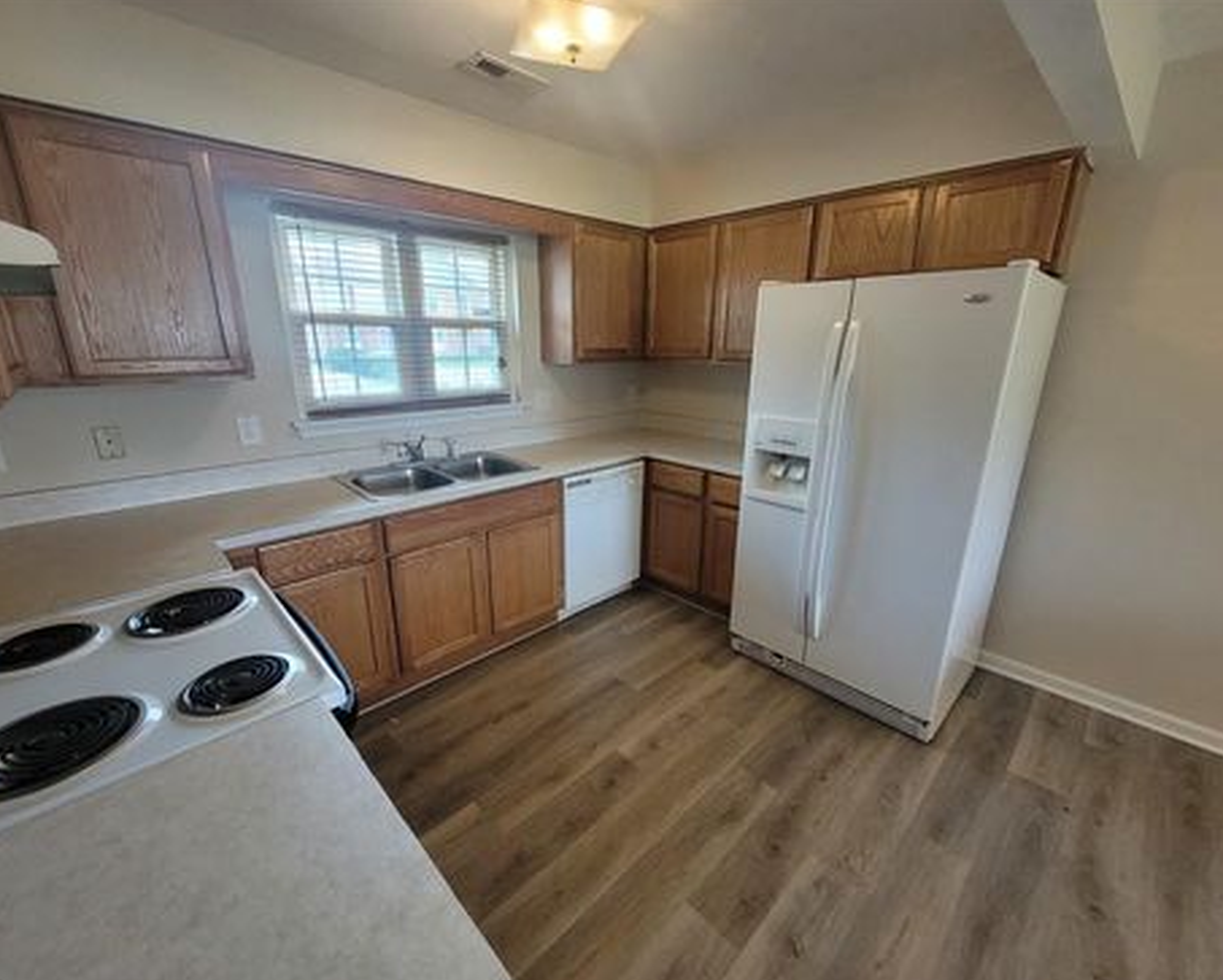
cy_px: 493
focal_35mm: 14
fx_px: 507
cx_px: 602
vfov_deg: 88.0
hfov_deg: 100.7
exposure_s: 1/60
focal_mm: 1.74
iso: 250
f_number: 2.2
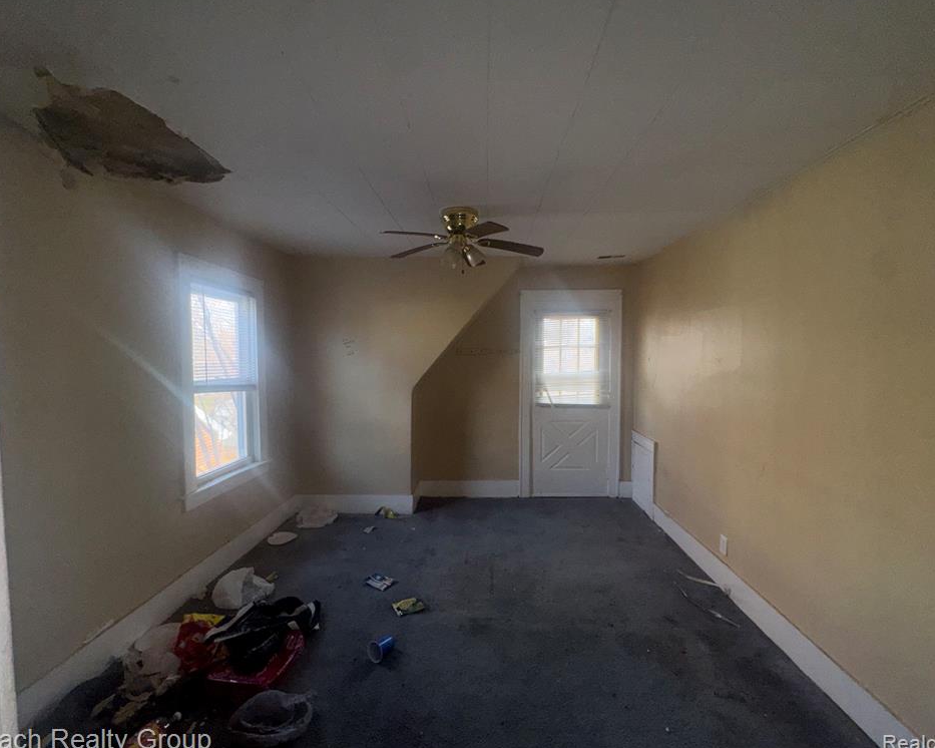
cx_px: 471
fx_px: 415
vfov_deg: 84.0
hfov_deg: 96.8
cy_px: 374
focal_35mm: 15
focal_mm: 2.22
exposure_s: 1/122
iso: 50
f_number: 2.2
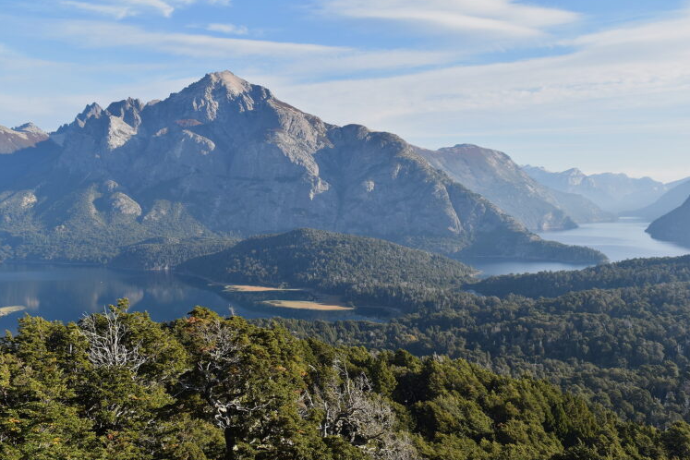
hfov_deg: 51.9
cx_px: 352
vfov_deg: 35.9
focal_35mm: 37
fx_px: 709
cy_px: 230
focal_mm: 24
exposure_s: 1/320
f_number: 8
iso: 200
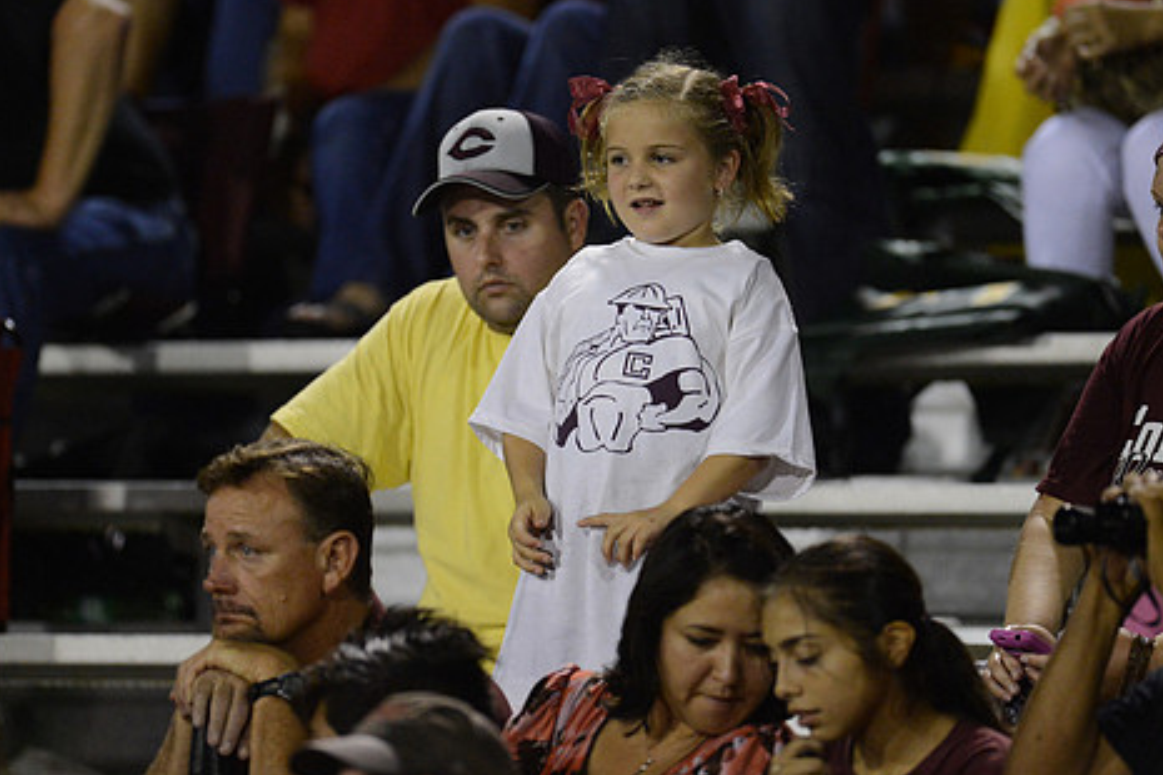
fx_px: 16119
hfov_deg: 4.1
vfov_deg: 2.8
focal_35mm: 499
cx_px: 593
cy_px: 404
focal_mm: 400
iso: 6400
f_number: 2.8
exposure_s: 1/400
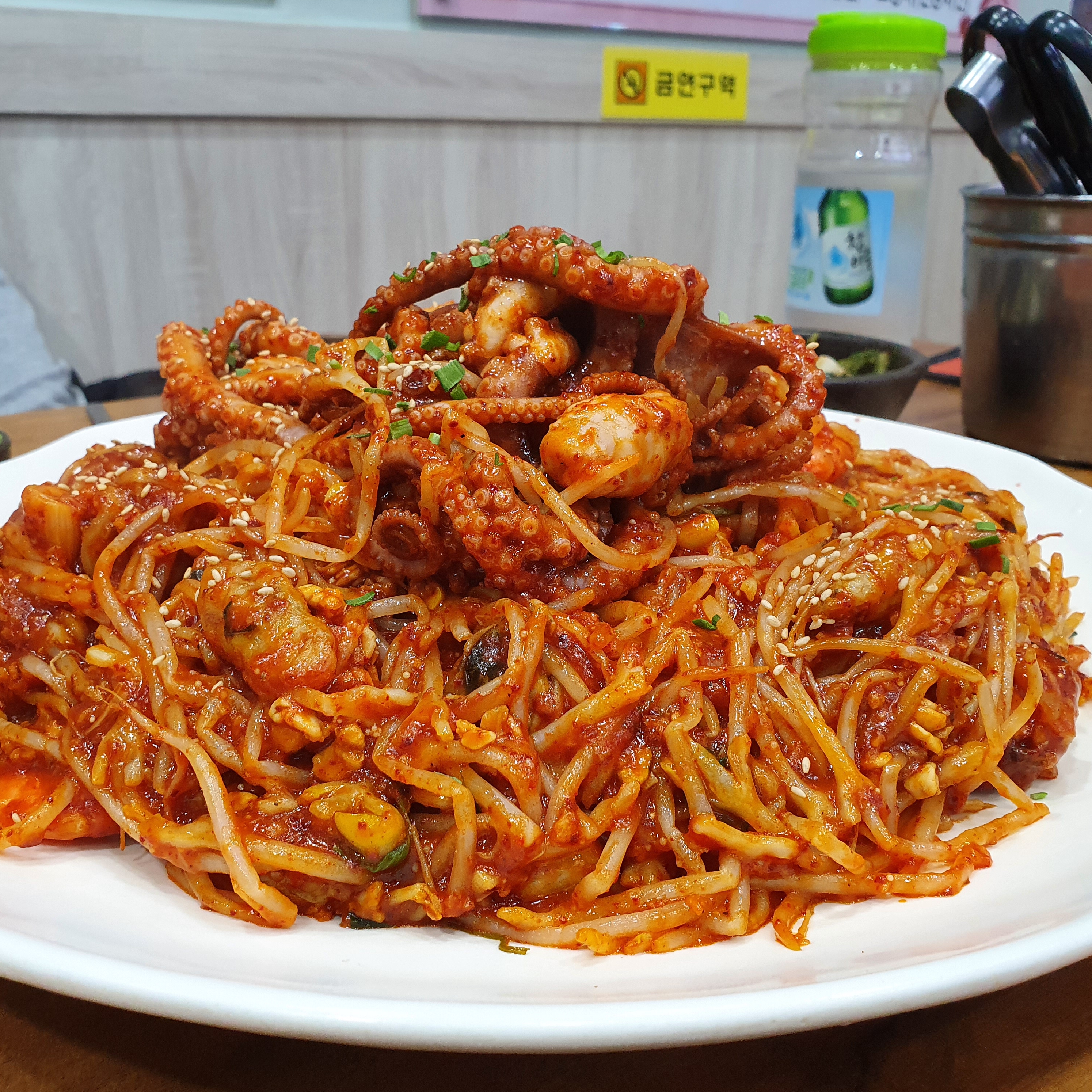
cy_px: 548
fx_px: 1106
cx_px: 522
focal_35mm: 31
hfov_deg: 52.5
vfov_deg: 52.5
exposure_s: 1/40
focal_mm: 4.32
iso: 320
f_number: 2.4
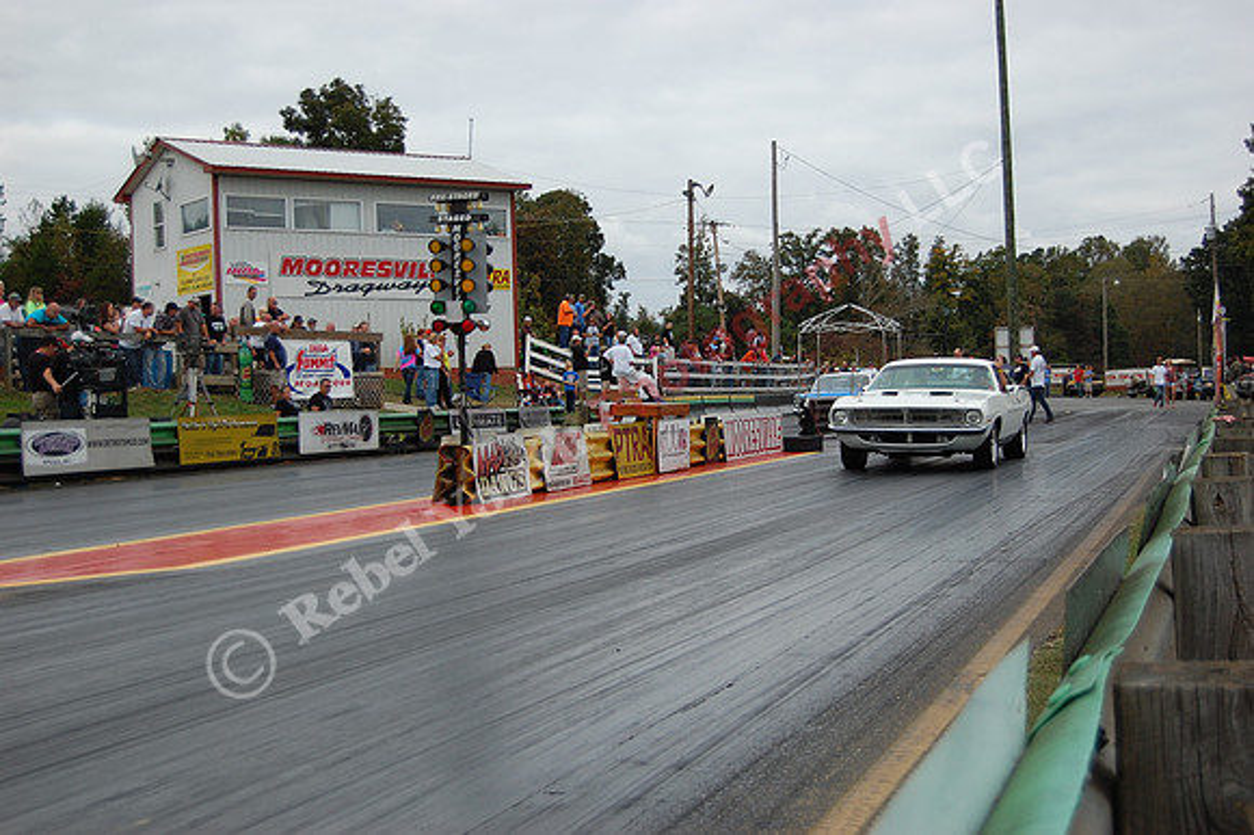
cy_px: 418
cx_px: 627
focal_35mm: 48
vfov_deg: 28.0
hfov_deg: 41.1
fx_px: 1671
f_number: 4.5
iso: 220
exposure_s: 1/1000
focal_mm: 32
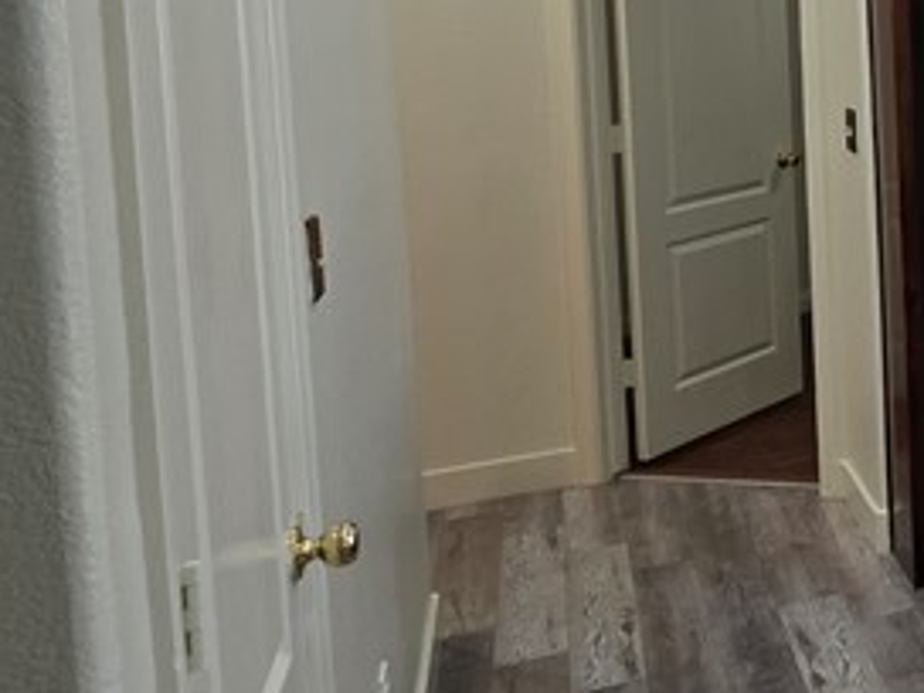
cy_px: 71
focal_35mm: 49
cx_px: 1535
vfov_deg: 28.5
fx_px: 1308
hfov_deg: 24.5
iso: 160
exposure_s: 1/120
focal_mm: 2.2
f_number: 1.9
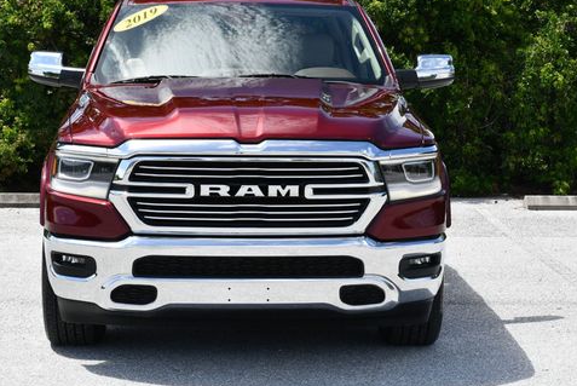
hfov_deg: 21.6
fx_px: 1508
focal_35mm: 94
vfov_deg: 14.6
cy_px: 163
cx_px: 231
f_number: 8
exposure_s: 1/250
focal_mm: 35
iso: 160
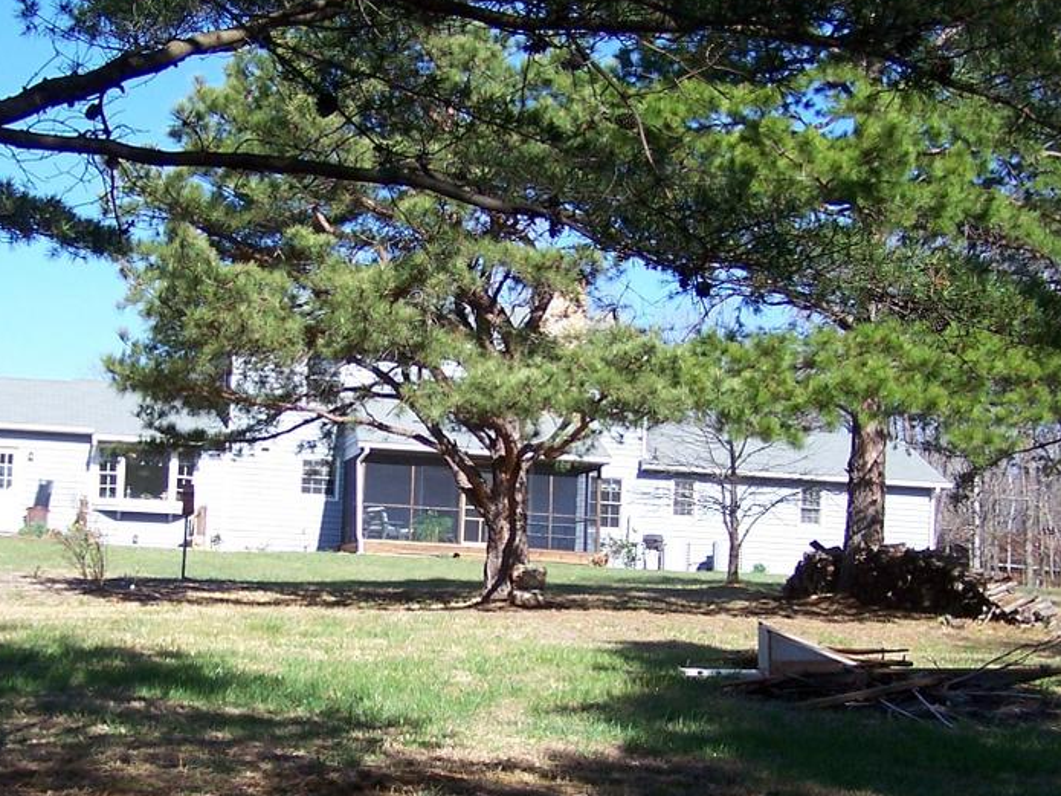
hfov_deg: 27.7
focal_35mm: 70
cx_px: 429
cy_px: 515
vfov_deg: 20.9
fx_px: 2145
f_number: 2.8
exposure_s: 1/750
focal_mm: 6.3
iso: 80
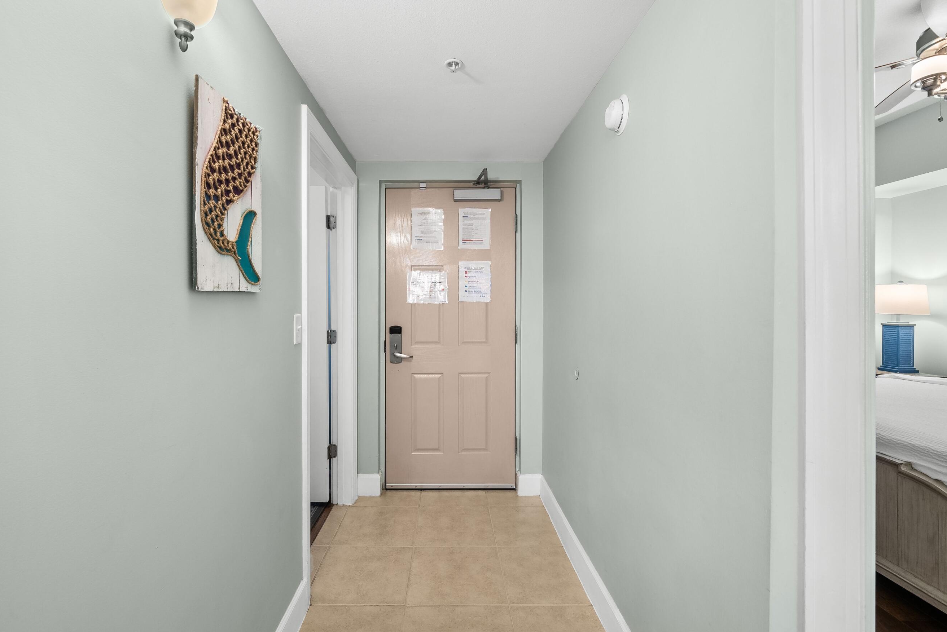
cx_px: 456
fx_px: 421
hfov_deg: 96.7
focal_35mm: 16
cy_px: 301
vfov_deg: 73.8
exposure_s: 1
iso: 400
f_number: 8
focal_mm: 14
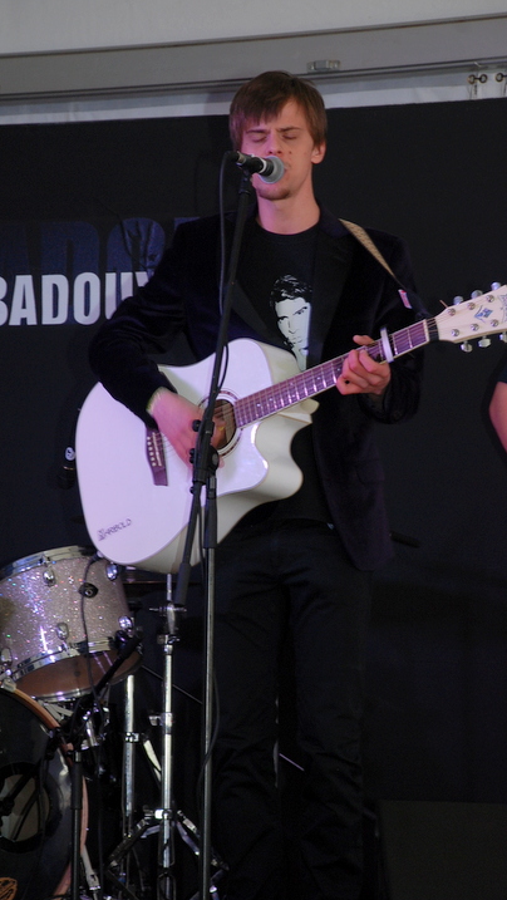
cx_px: 227
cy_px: 451
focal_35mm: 142
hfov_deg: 8.6
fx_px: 3389
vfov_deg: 15.1
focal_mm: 90
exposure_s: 1/60
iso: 320
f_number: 5.6
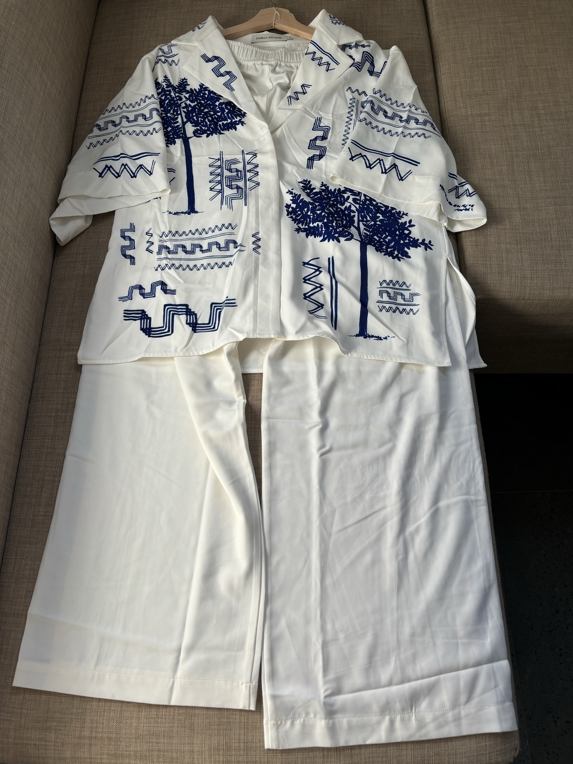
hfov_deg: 53.1
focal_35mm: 26
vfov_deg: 67.3
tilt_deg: -67.8
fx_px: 574
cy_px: 382
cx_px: 286
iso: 40
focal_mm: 5.96
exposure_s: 1/250
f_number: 1.6
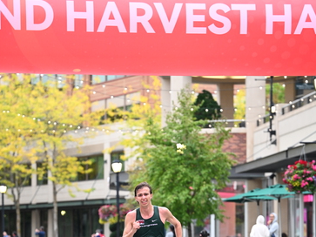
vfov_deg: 11.0
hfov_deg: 14.7
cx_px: 159
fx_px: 1223
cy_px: 221
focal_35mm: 134
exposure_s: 1/640
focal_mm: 92
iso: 1600
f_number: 2.8
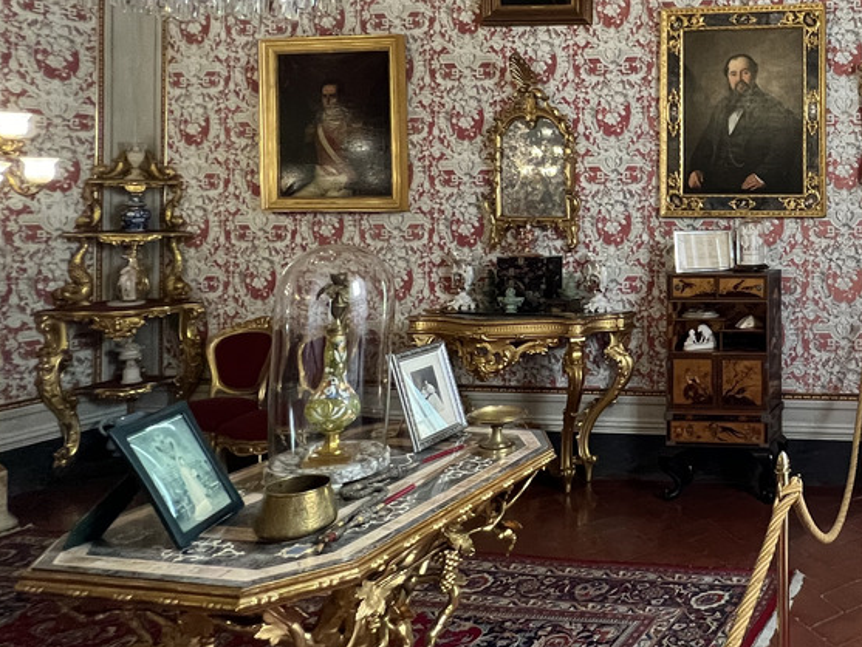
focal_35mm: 28
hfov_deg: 48.8
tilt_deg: +2.1
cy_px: 211
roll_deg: +0.6
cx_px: 905
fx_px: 697
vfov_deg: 48.8
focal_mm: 1.57
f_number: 1.8
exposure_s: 1/50
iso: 320
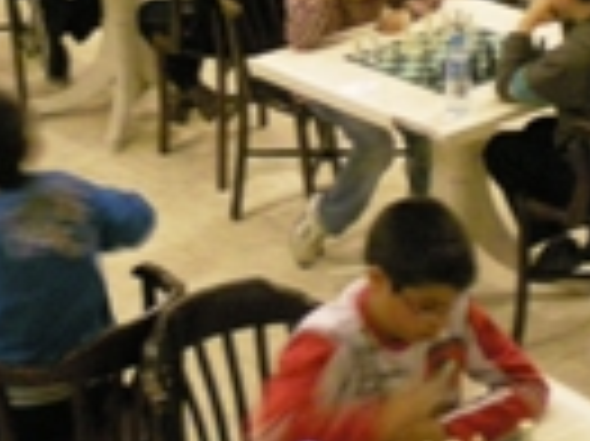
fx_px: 1975
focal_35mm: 116
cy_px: 45
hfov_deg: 17.0
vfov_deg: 12.7
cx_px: 360
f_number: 3.1
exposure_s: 1/8
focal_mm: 6.3
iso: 510
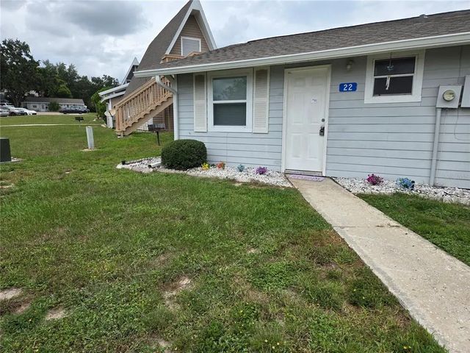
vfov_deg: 58.9
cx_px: 235
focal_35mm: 23
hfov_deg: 73.9
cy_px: 176
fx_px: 312
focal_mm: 5.4
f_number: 1.8
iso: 40
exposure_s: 1/2921
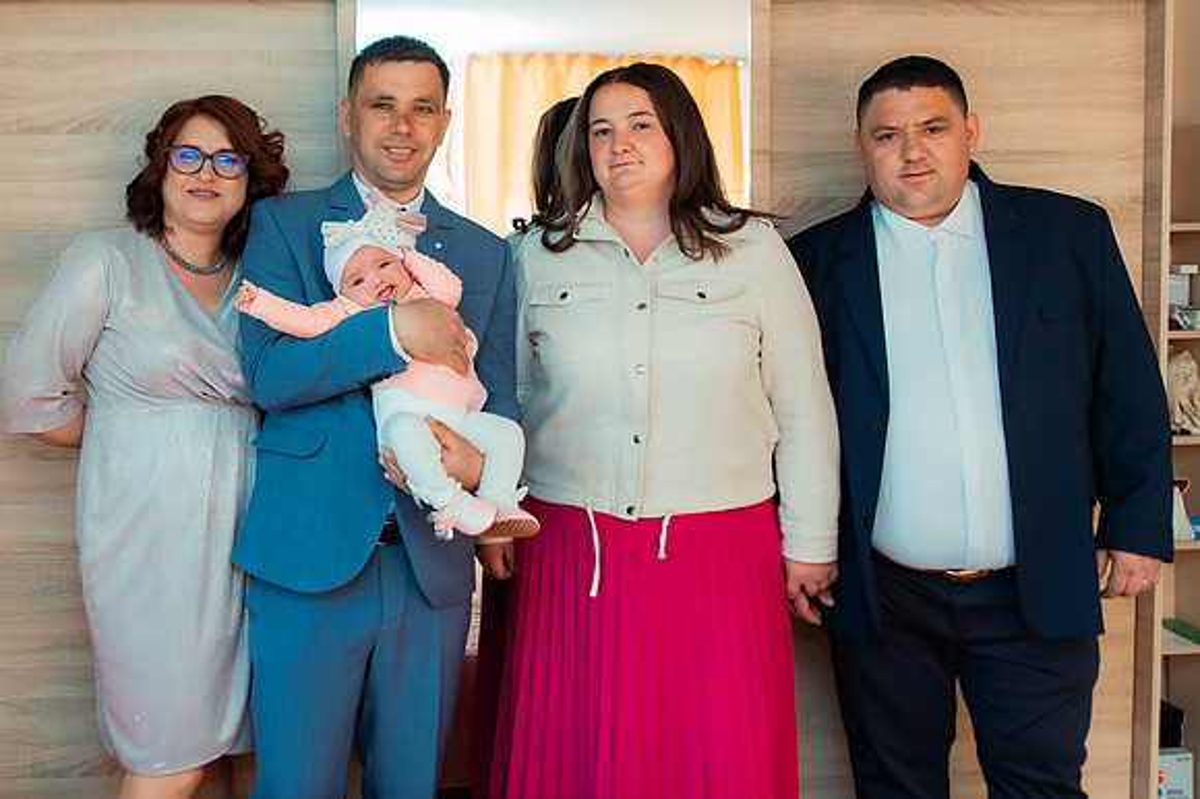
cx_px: 389
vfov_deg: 33.0
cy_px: 271
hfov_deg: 47.5
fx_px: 1336
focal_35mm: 40
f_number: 3.2
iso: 640
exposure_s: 1/250
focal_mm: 29
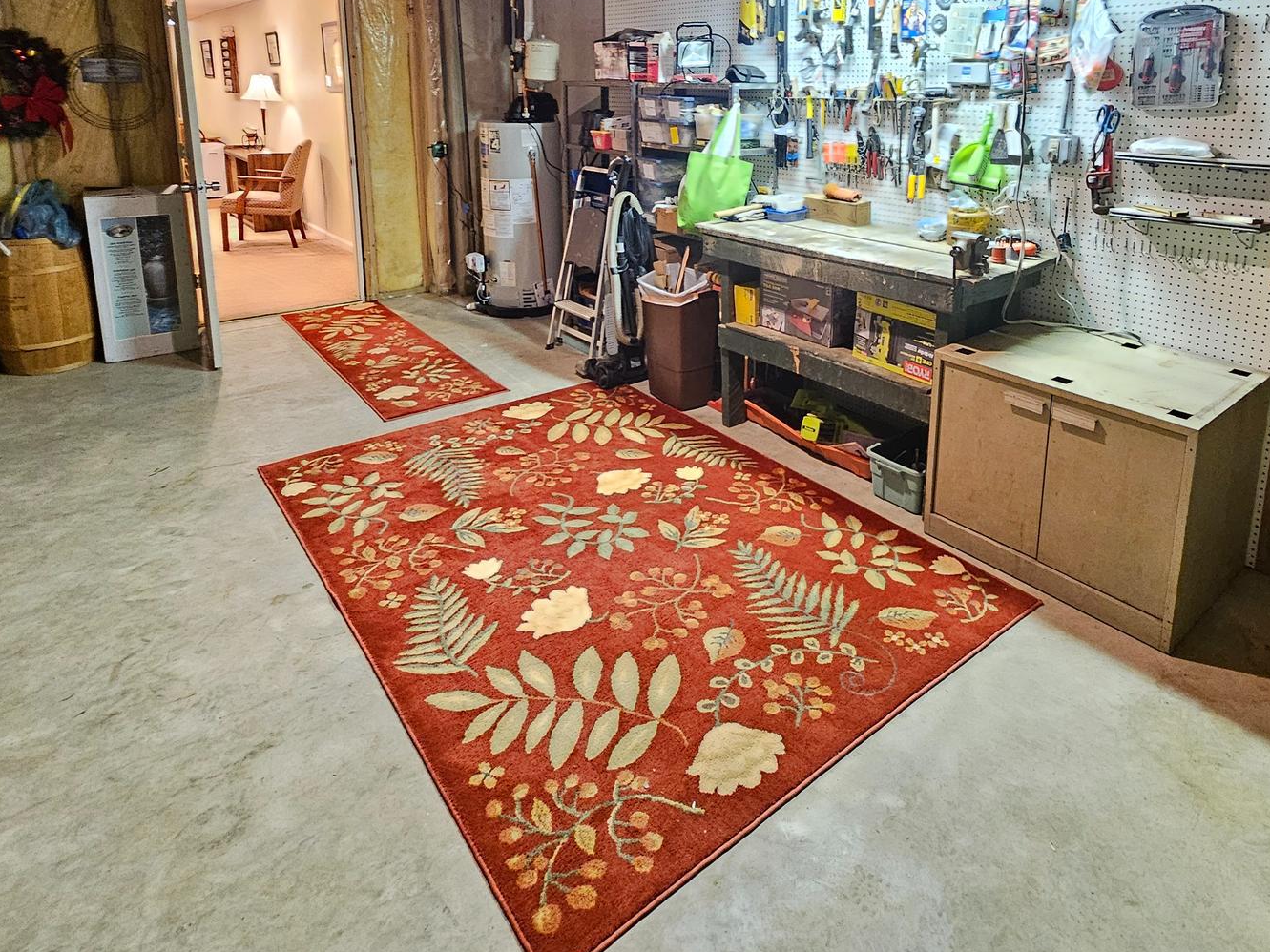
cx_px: 730
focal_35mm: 20
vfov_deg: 62.4
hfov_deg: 81.2
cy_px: 244
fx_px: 734
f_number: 2.2
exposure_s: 1/24
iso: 1000
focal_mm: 2.2
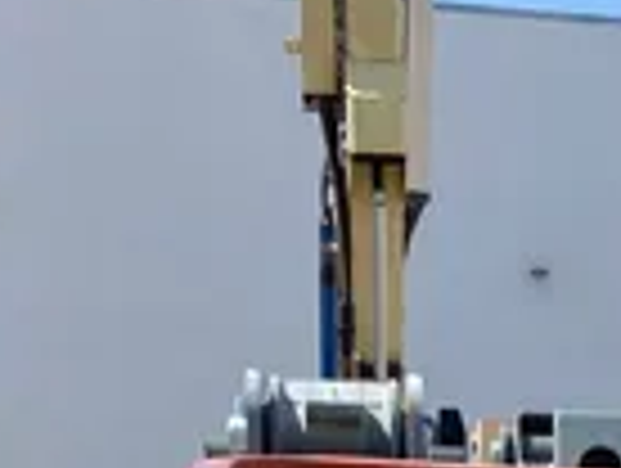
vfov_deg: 8.8
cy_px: 1433
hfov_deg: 13.9
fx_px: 2480
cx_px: 693
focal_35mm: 138
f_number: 1.8
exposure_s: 1/2105
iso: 32
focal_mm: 4.25
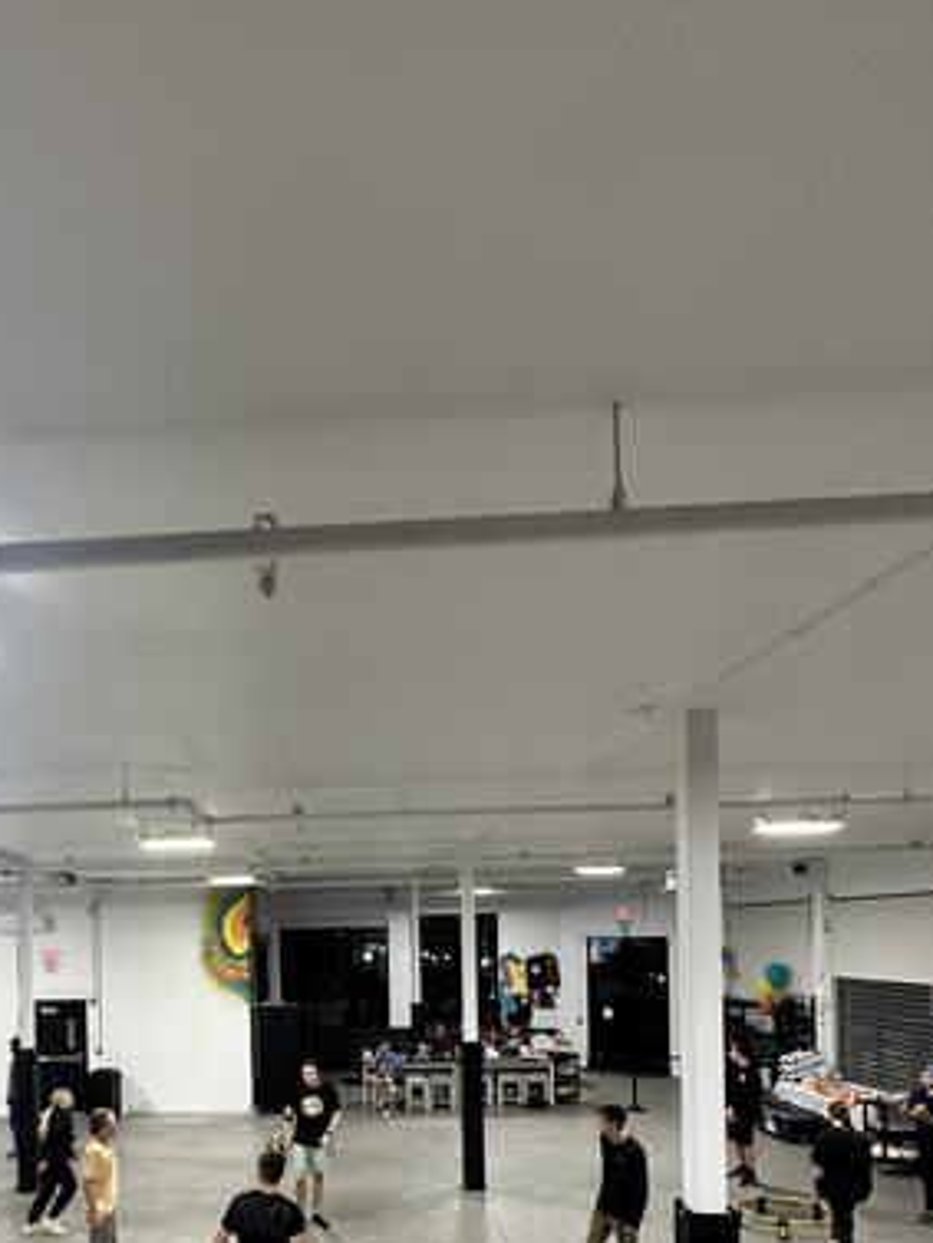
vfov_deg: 63.2
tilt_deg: -2.6
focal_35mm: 26
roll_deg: +1.1
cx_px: 265
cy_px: 940
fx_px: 934
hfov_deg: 51.4
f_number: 2.2
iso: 160
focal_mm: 2.22
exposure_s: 1/120
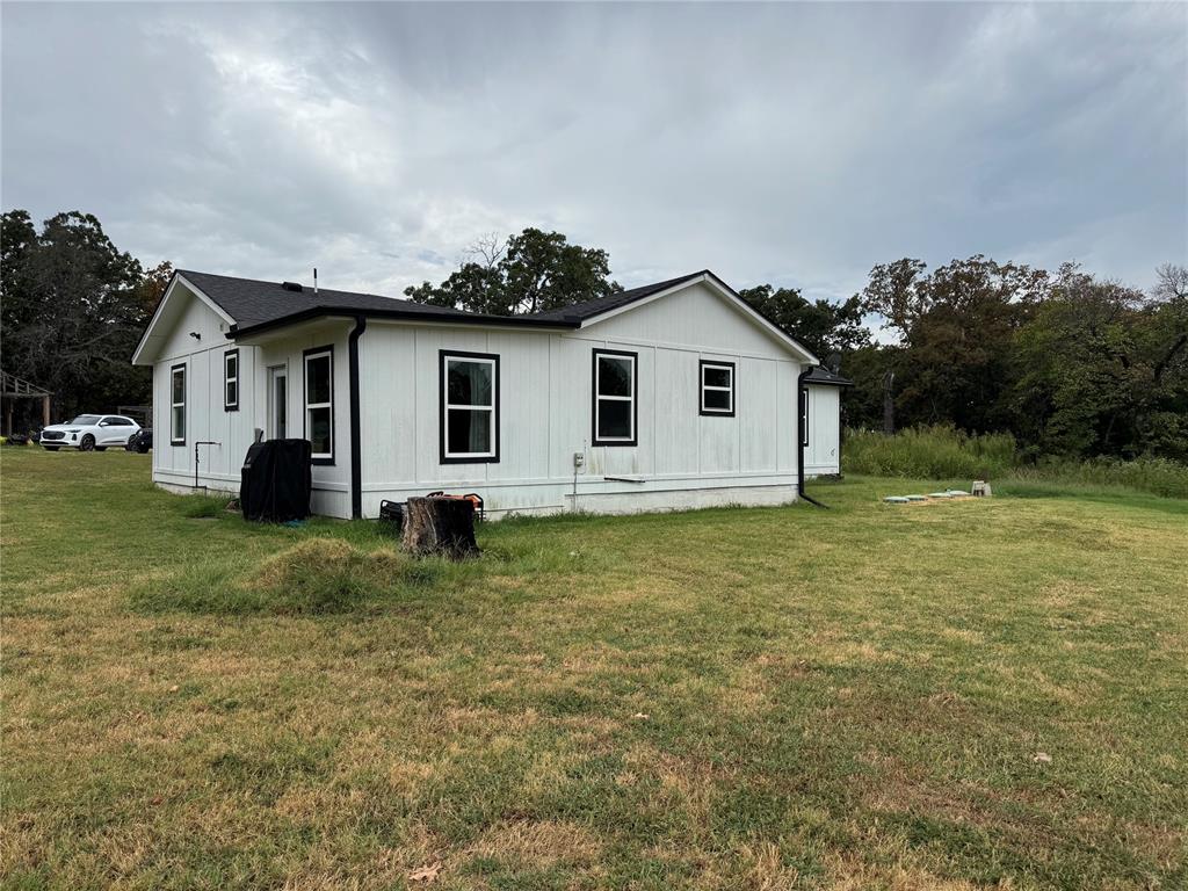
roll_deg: +0.2
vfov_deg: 56.8
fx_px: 824
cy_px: 446
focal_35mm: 24
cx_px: 594
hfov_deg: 71.6
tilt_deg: -0.3
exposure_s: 1/5348
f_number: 1.78
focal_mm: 6.76
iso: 80
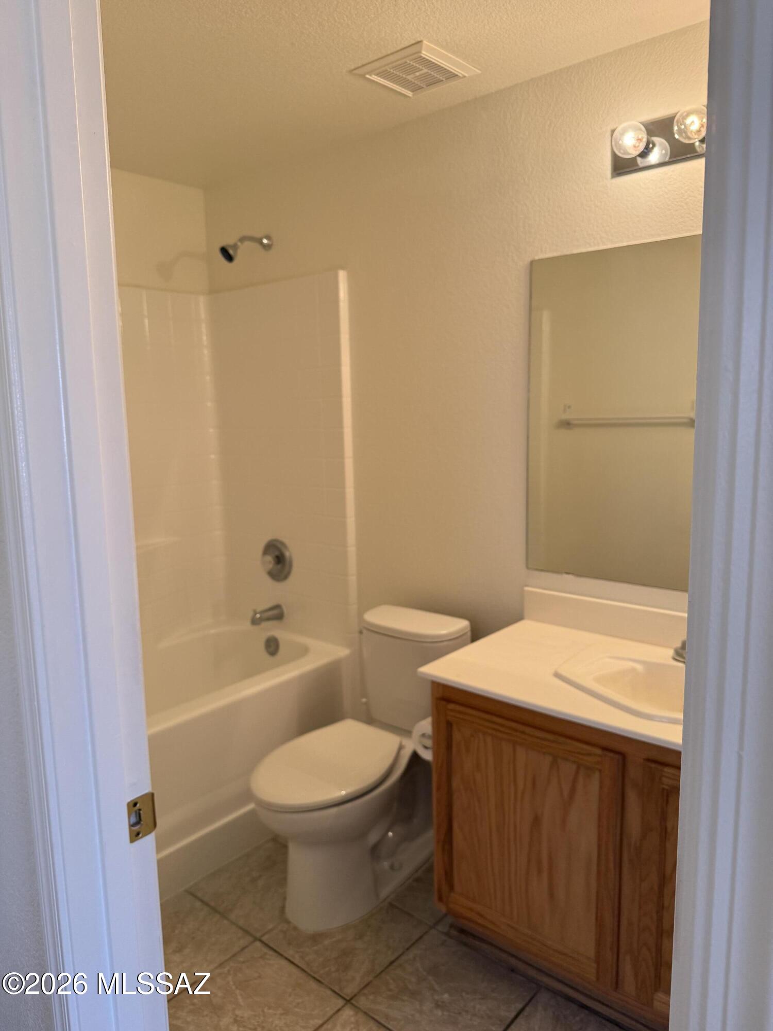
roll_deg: +1.3
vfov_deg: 71.6
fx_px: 715
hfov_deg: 56.8
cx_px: 386
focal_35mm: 24
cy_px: 516
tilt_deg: -8.0
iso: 160
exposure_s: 1/120
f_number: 1.78
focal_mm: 6.76
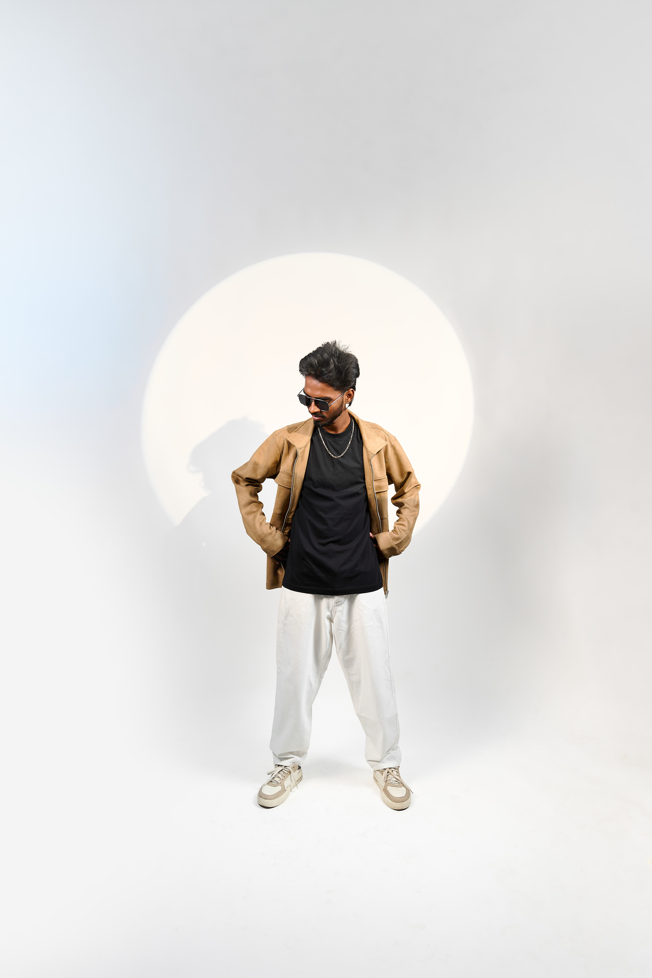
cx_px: 326
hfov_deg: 53.1
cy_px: 489
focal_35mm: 24
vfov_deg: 73.7
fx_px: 652
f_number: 2.8
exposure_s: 1/200
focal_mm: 24
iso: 400
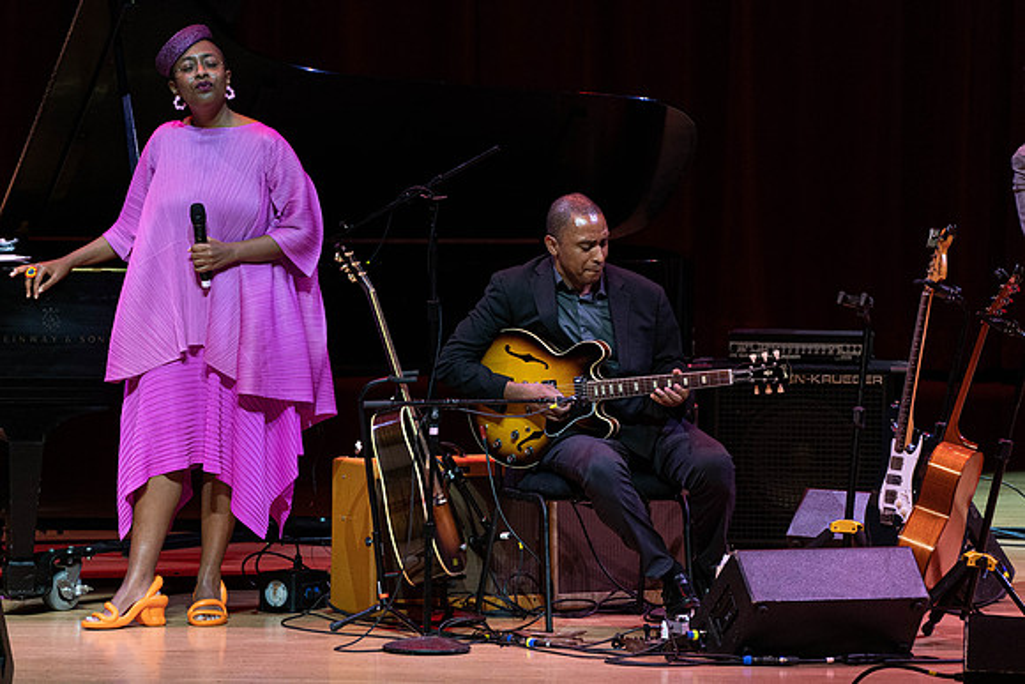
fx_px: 11391
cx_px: 512
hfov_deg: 5.2
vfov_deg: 3.4
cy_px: 342
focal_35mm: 400
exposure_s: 1/320
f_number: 8
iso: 4000
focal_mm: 400
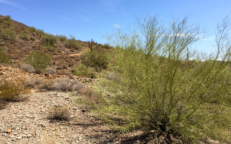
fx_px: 195
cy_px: 74
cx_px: 115
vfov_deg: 40.6
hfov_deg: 61.2
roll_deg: -0.2
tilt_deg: -0.6
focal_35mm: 31
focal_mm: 4.15
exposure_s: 1/1883
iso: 32
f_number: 2.2
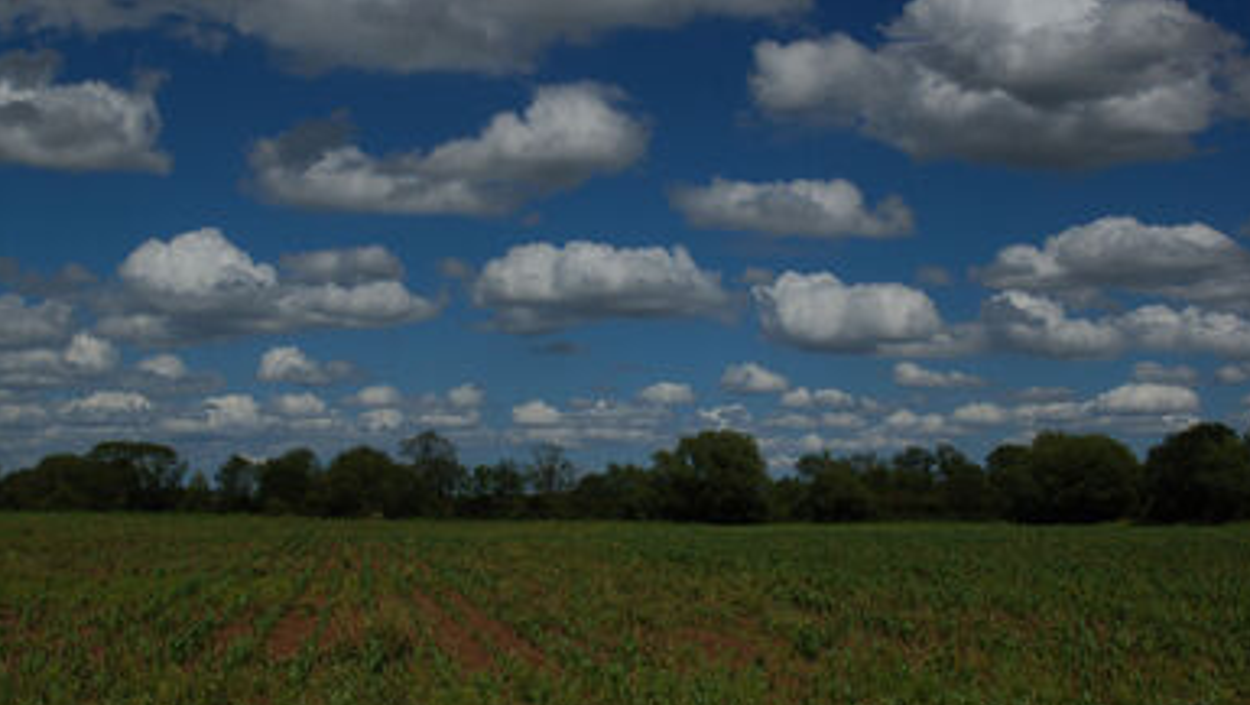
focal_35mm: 51
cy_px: 271
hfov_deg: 40.6
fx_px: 1691
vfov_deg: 23.5
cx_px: 615
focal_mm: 28
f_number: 11
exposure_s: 1/1000
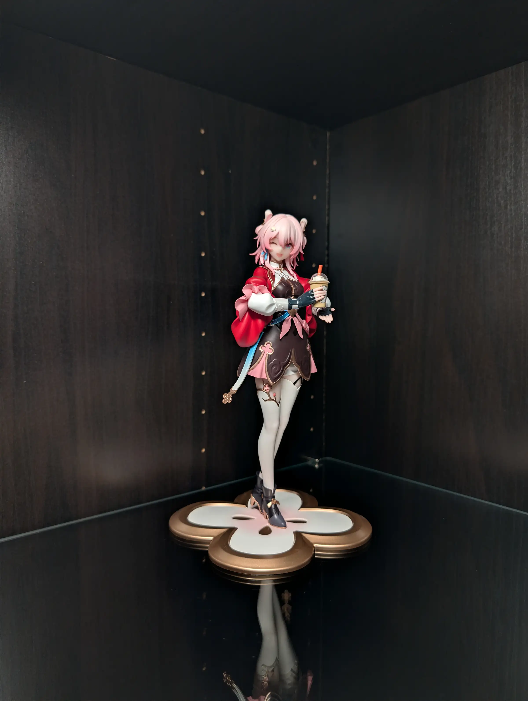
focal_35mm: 24
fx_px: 487
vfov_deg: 71.5
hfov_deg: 56.9
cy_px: 350
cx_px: 264
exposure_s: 1/18.2
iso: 45
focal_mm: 6.9
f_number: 1.68
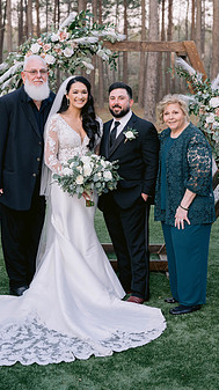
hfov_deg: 17.2
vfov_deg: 30.0
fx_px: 724
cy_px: 134
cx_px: 82
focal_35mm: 70
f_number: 3.5
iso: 800
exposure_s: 1/200
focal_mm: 50
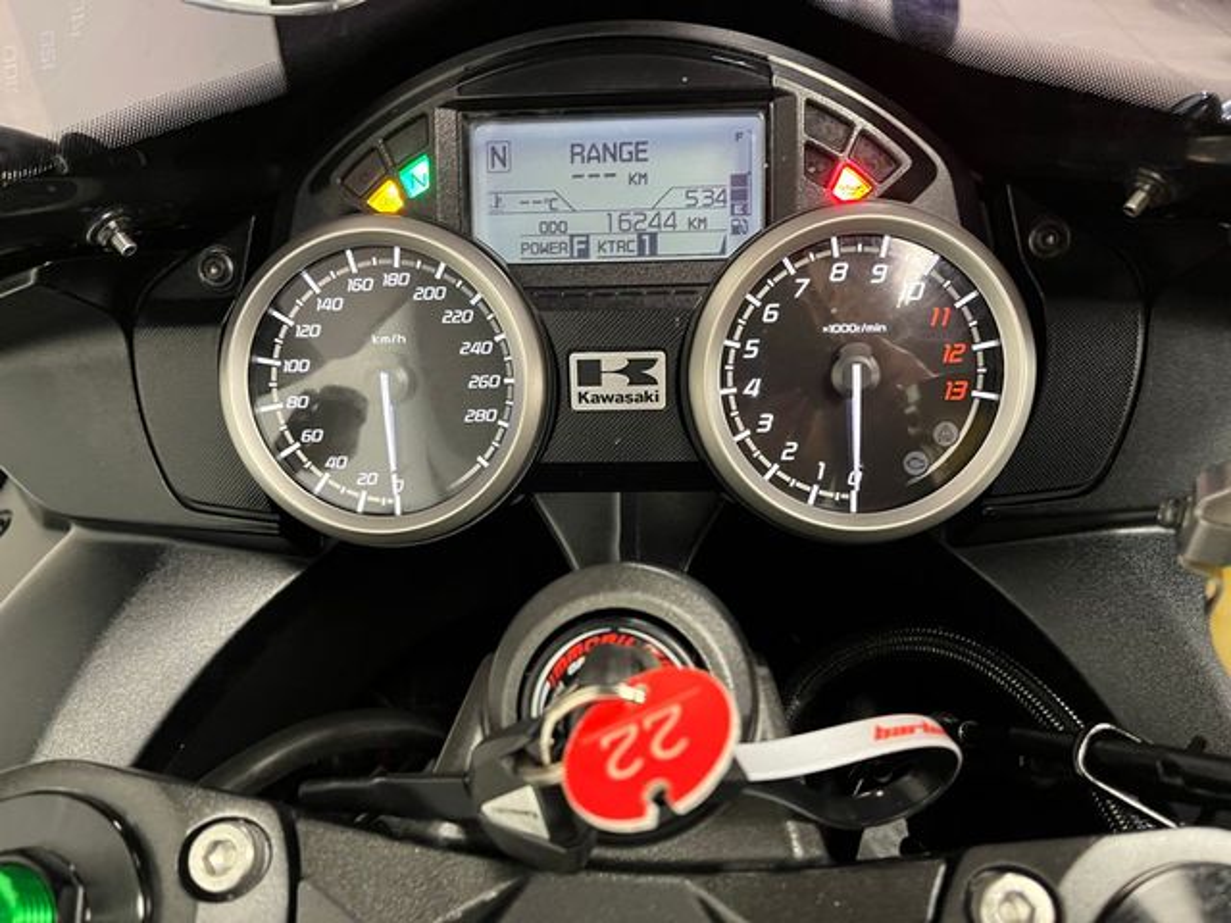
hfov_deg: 67.3
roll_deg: -1.9
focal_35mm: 26
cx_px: 616
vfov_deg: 53.1
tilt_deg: -44.0
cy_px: 462
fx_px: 925
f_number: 1.6
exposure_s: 1/33
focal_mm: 5.1
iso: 400
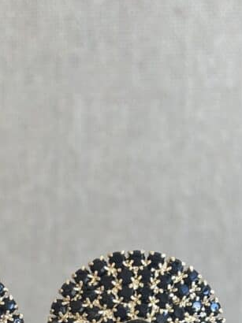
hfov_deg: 11.4
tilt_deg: -8.6
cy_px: 402
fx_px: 1213
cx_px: 50
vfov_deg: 14.6
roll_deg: -1.3
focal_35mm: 130
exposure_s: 1/100
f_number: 1.6
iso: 50
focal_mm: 5.96
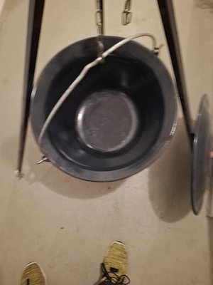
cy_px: 142
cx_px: 106
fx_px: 189
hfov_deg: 58.9
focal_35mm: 23
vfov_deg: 73.9
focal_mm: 5.54
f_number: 1.8
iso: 800
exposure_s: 1/20
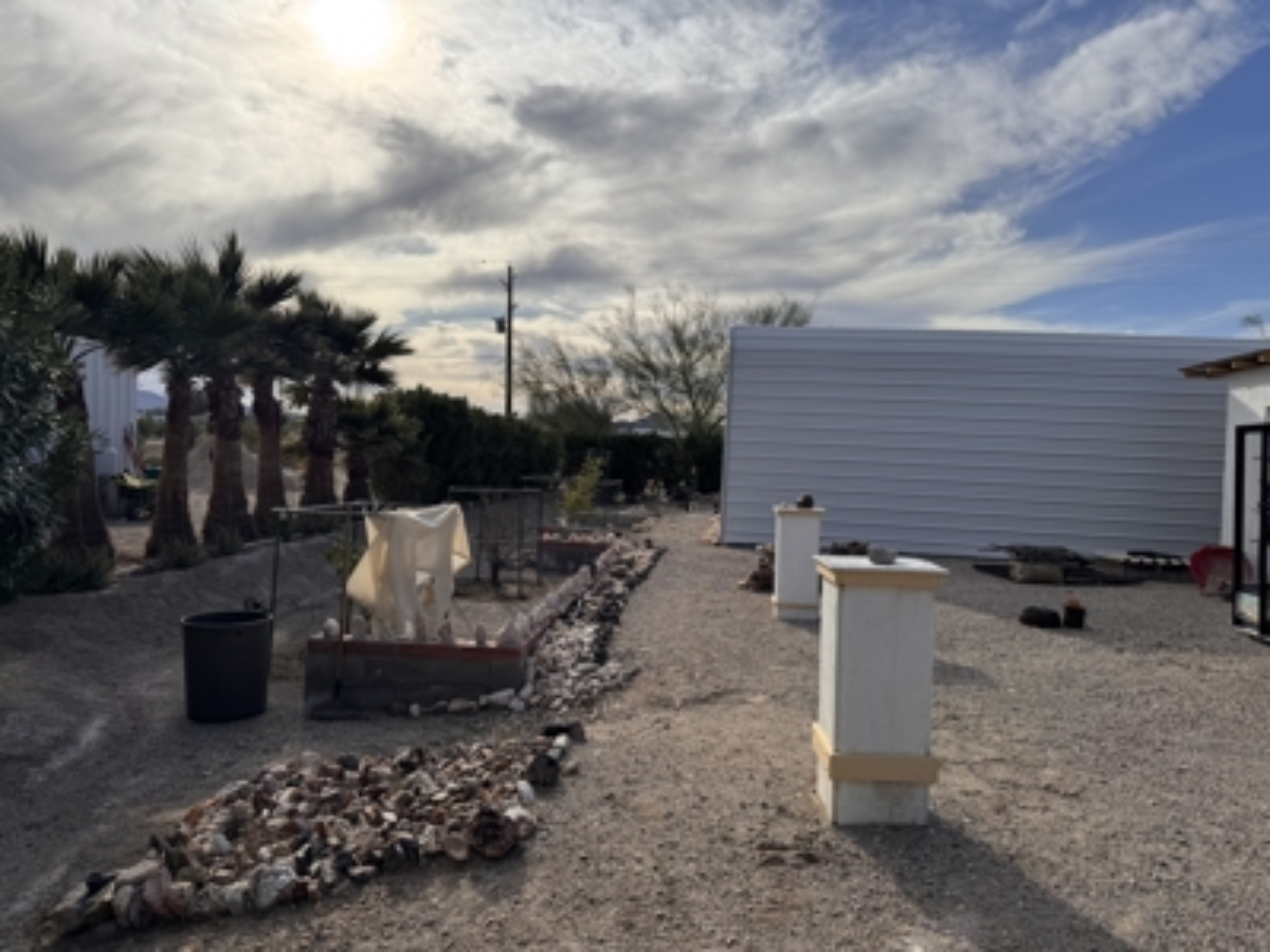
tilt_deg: -2.3
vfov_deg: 56.8
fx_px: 881
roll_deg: -3.0
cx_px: 635
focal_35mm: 24
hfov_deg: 71.6
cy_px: 476
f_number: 1.78
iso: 80
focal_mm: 6.76
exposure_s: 1/9009
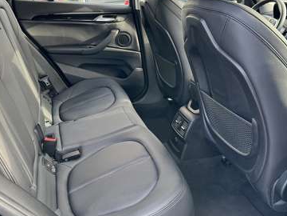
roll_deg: +0.2
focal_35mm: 34
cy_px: 81
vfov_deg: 41.5
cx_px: 148
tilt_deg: -19.0
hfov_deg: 53.9
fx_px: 282
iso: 125
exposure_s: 1/121
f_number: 1.78
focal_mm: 6.86
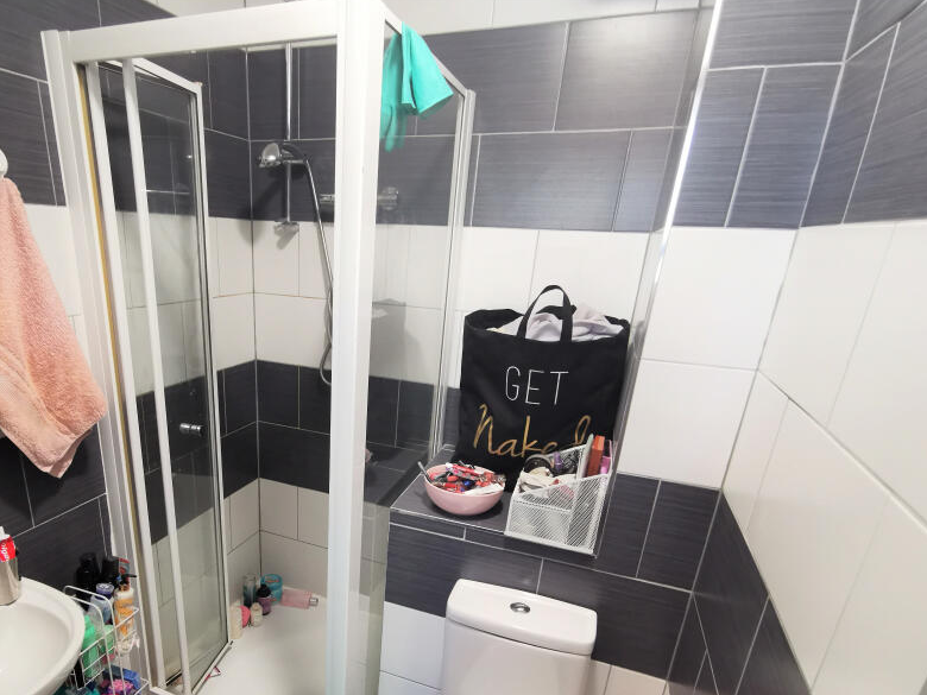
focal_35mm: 21
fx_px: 562
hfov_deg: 77.9
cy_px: 449
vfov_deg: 62.2
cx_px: 360
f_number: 2.2
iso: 320
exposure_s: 1/33.3
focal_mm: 2.35
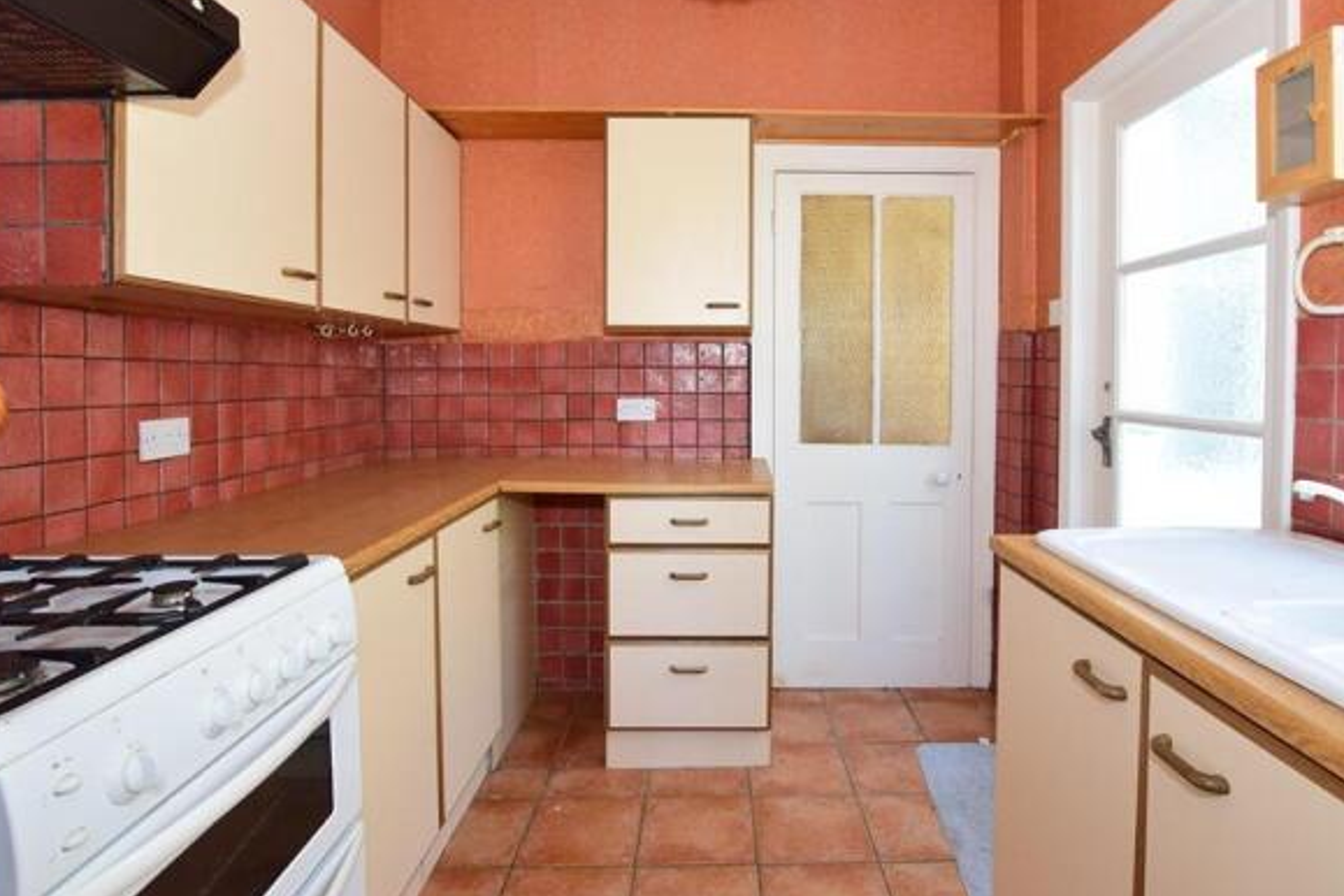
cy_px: 405
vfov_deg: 70.3
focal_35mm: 17
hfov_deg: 93.3
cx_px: 659
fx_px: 635
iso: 400
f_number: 5.6
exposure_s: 1/15
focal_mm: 10
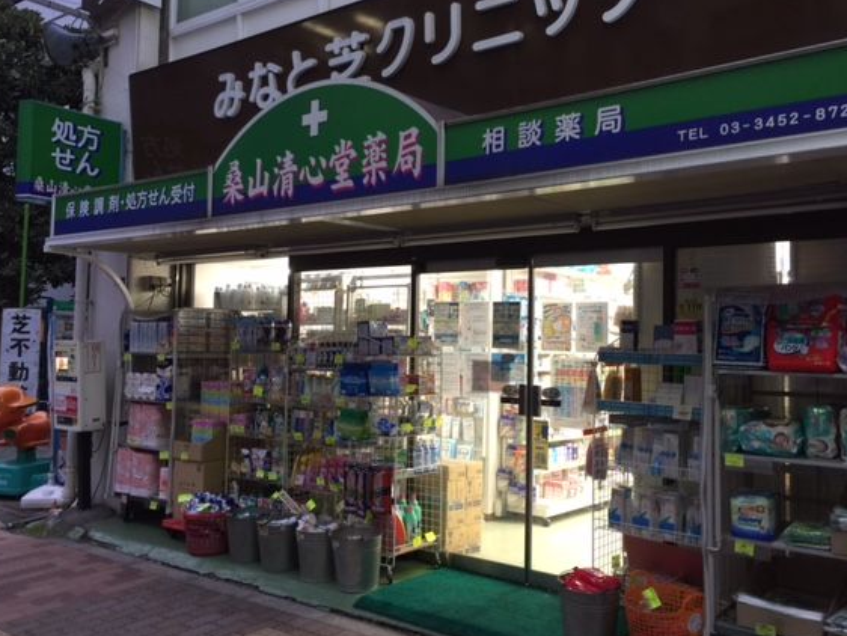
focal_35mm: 33
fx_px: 808
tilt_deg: +5.8
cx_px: 437
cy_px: 306
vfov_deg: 43.0
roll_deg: -1.3
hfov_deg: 55.3
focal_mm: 4.15
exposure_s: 1/15
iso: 40
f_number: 2.2
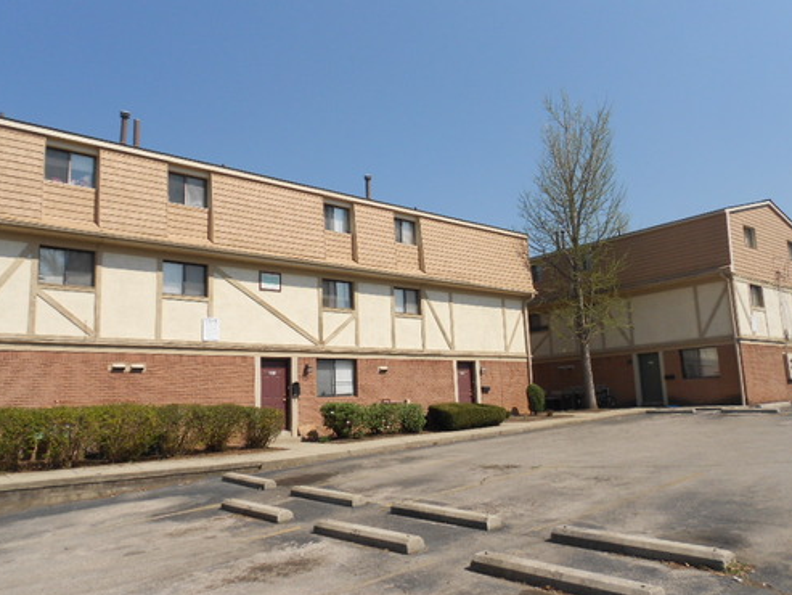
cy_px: 293
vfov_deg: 51.4
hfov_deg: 65.3
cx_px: 403
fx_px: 618
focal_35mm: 27
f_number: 3.2
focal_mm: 4.6
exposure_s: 1/1250
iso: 80
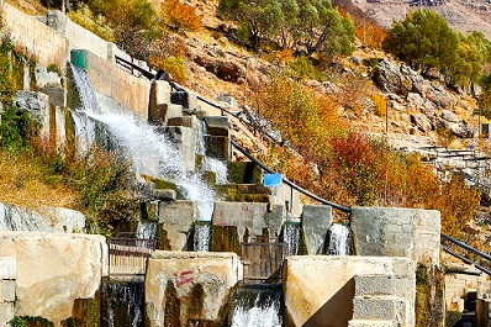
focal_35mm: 82
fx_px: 1118
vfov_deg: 16.4
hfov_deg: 24.1
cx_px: 445
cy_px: 304
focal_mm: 34
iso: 100
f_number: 10
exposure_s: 1/320
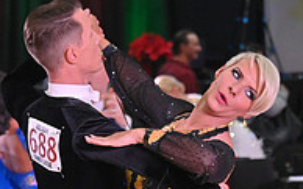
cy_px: 342
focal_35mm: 366
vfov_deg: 3.6
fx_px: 3021
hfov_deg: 5.7
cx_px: 126
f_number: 5.6
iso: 3200
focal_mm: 120
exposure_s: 1/400
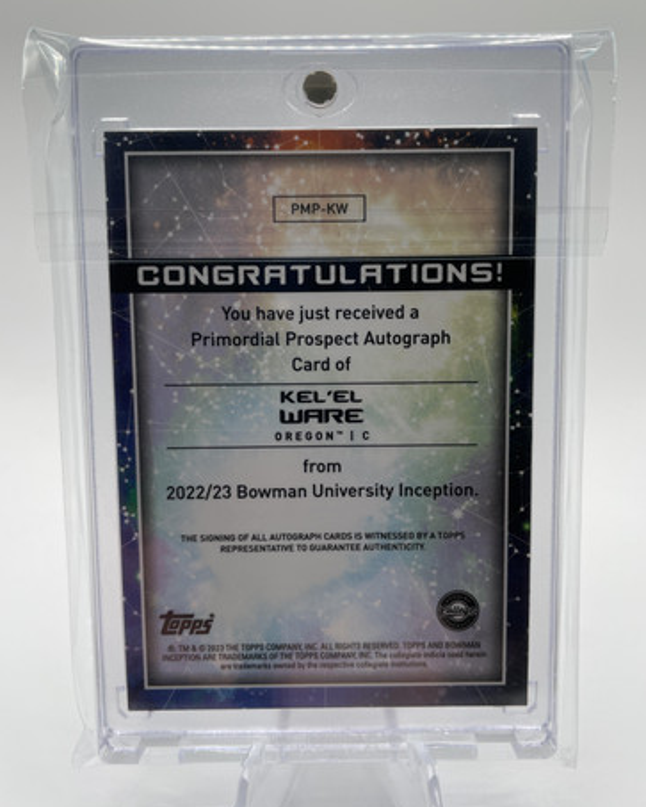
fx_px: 668
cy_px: 406
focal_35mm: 28
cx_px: 330
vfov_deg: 62.2
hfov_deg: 51.6
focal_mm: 4.2
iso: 32
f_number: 1.6
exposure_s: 1/440
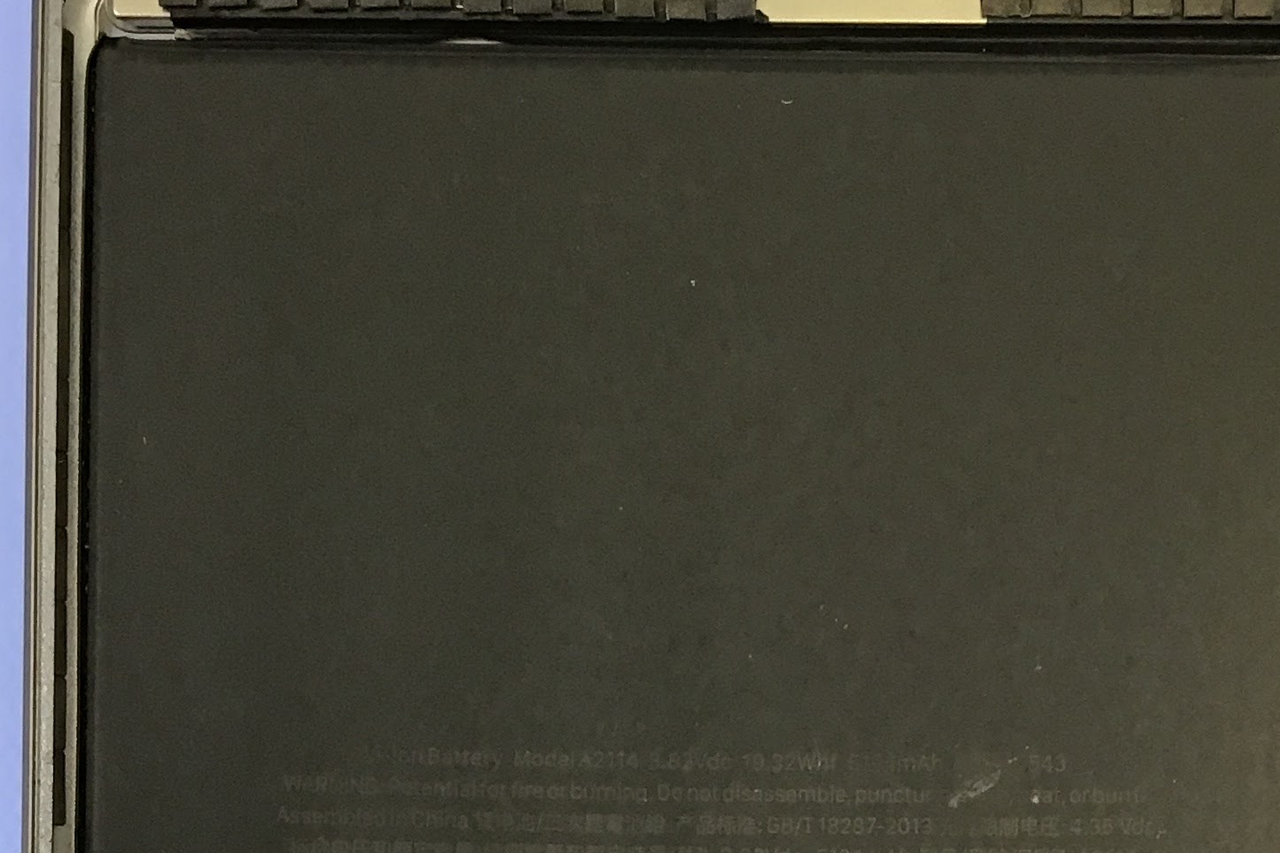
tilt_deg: -88.5
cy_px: 973
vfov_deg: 17.9
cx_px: 887
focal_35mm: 73
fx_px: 2595
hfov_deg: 27.5
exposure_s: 1/30
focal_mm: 3.3
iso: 80
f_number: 2.4
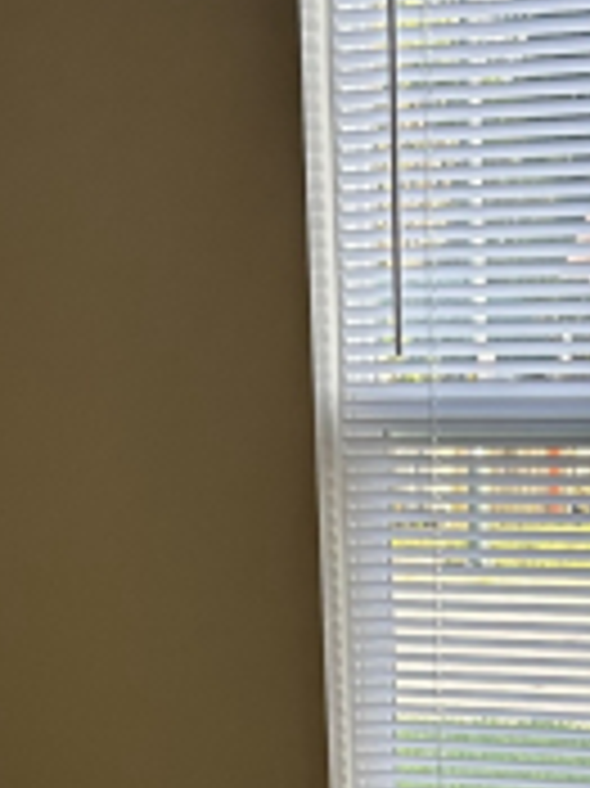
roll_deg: +1.3
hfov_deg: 14.7
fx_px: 2253
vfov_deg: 18.1
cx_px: 545
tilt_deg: -18.7
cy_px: 1110
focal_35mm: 99
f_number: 1.5
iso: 64
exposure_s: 1/120
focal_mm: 5.7
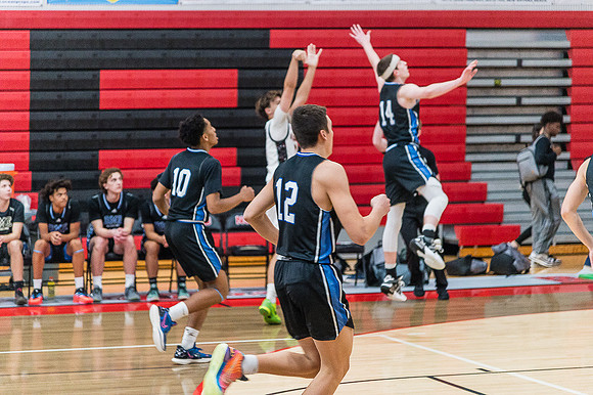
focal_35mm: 120
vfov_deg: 11.4
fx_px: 1975
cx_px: 296
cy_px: 198
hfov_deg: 17.1
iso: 5000
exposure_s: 1/320
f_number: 4
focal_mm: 120
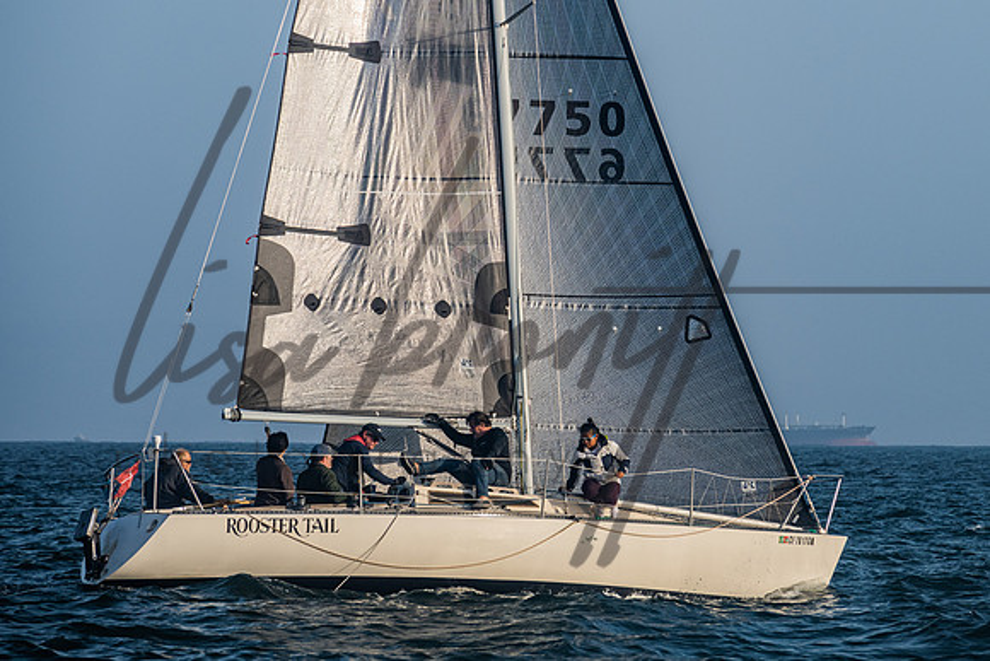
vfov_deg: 5.3
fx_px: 7079
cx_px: 558
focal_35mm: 257
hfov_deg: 8.0
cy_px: 240
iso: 400
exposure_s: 1/800
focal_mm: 200
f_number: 8
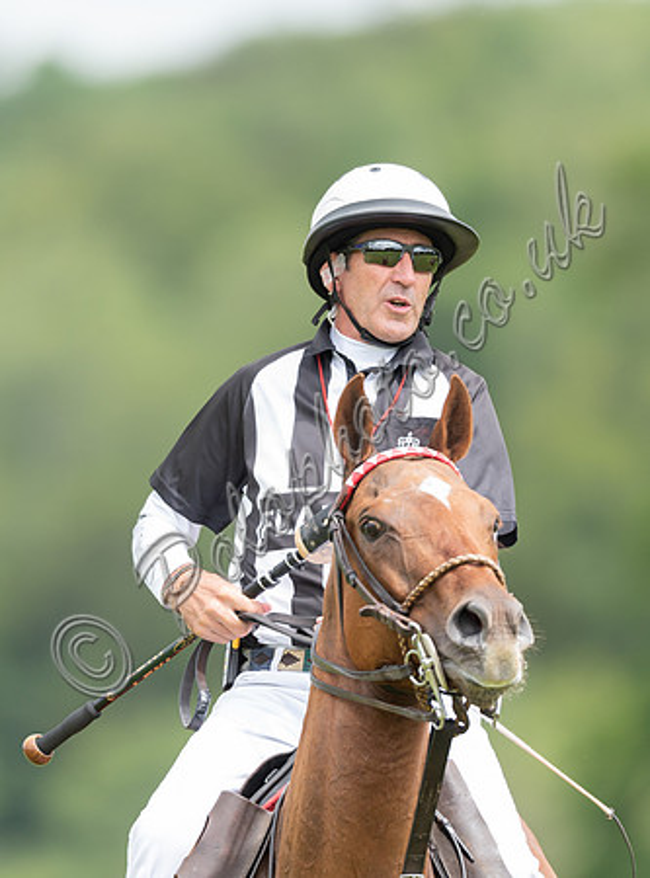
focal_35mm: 758
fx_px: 19132
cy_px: 421
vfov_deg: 2.6
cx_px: 392
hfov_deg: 1.9
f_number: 4
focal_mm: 500
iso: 400
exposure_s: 1/1000
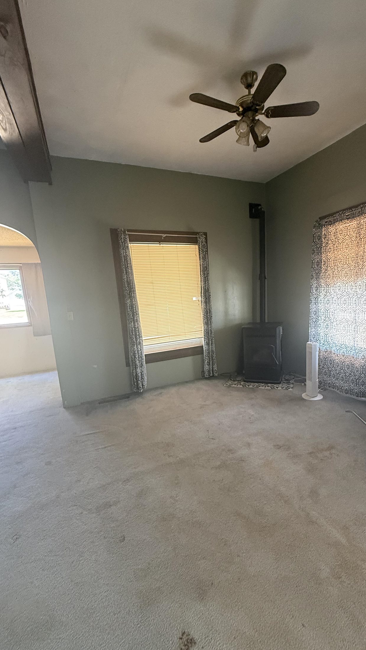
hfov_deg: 66.8
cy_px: 339
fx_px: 276
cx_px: 208
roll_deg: +3.0
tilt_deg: -9.0
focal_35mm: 16
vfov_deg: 99.3
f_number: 2.2
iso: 500
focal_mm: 2.22
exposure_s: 1/60
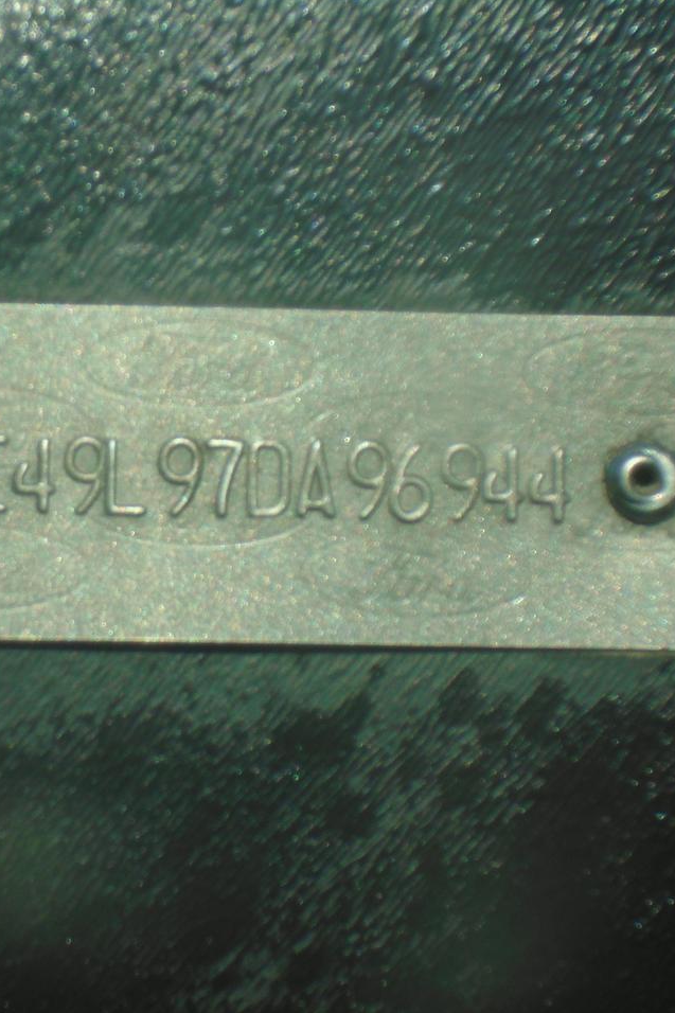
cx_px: 142
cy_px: 506
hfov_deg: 7.6
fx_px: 5092
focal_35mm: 181
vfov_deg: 11.4
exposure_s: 1/400
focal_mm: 23
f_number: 6.4
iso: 100
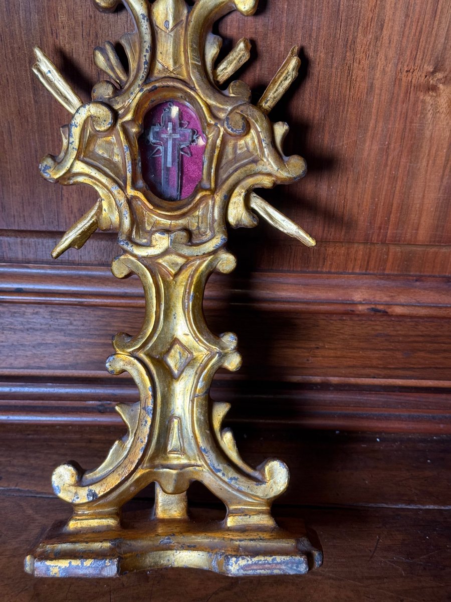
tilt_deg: -28.4
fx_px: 834
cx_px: 226
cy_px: 301
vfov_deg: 39.7
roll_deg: -3.3
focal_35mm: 48
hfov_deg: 30.3
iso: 100
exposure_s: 1/104
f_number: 1.78
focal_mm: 6.76
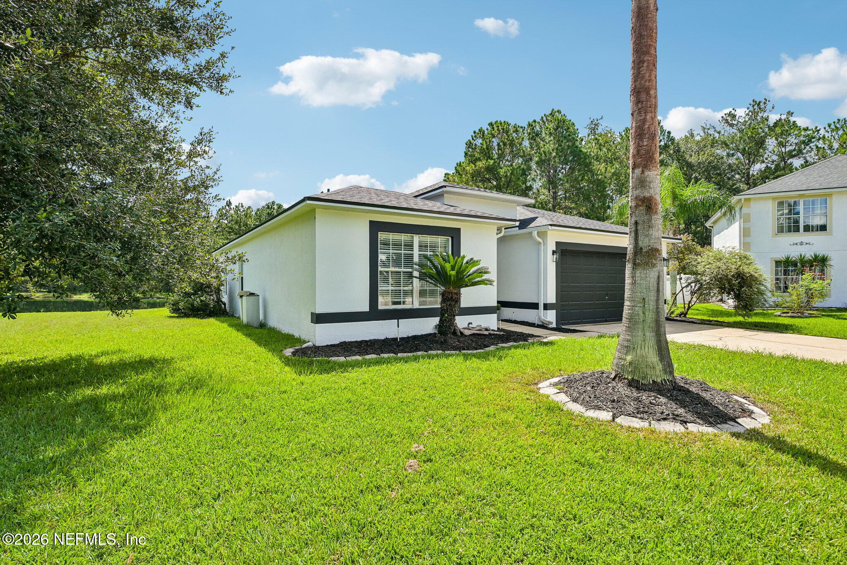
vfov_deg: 67.4
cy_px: 282
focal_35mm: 18
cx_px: 424
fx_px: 423
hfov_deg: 90.0
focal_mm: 18
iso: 100
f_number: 8
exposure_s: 1/180
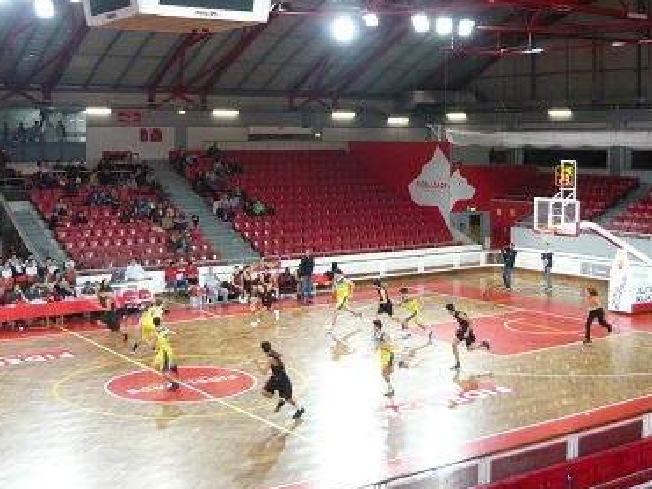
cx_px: 379
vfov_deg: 28.5
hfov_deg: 37.4
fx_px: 960
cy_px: 225
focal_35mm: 51
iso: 400
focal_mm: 5.5
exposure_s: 1/100
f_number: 2.8
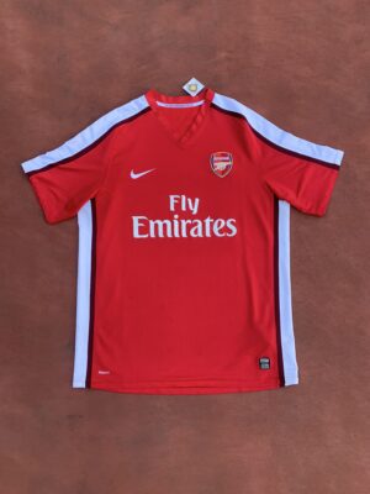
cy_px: 247
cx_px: 185
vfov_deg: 67.3
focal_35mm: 26
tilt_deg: -84.7
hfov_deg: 53.1
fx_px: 371
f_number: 1.8
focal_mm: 4.25
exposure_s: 1/122
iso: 32
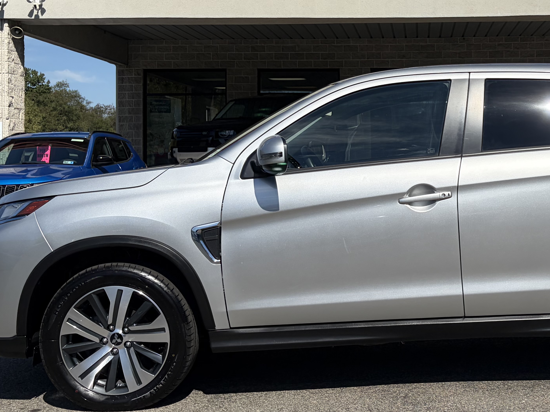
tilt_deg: +1.6
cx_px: 413
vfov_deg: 27.3
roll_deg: +0.9
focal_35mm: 53
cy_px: 132
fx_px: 842
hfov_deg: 35.4
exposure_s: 1/7813
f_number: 1.6
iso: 64
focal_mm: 5.96
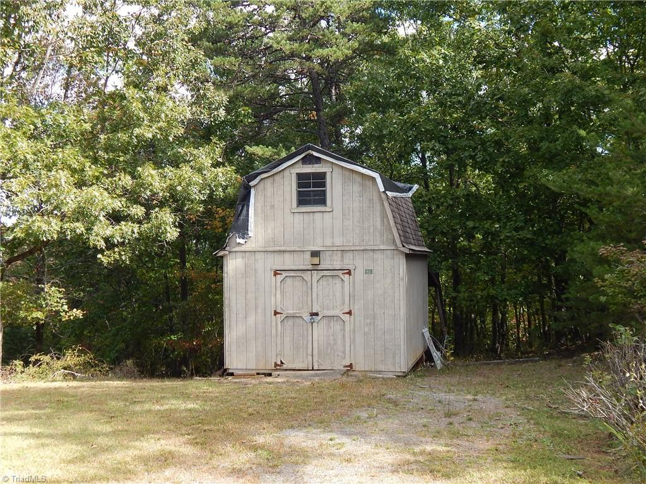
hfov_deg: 43.9
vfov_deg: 33.6
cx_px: 323
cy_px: 242
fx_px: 802
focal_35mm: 43
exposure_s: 1/320
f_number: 3.6
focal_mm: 7.7
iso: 125
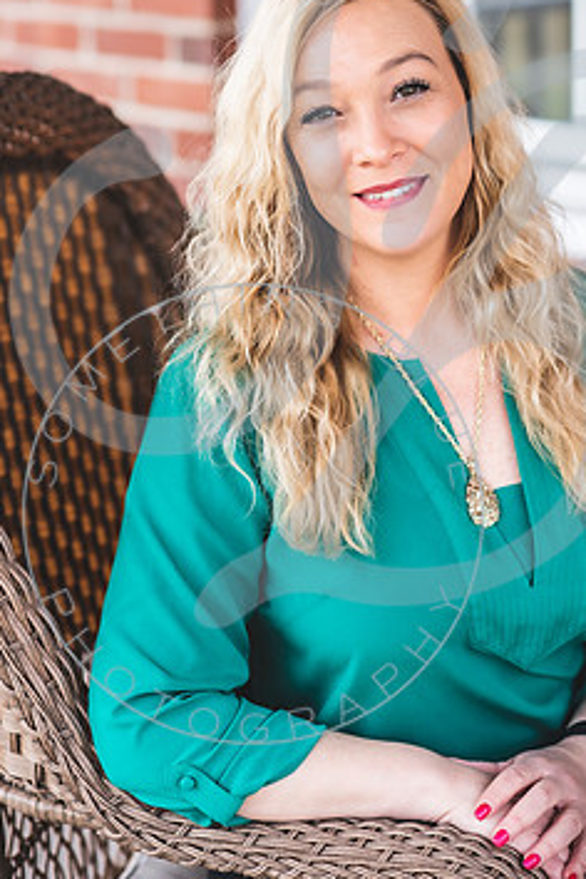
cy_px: 325
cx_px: 365
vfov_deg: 18.9
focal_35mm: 108
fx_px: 2637
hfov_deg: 12.7
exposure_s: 1/160
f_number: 2.8
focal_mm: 85
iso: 100
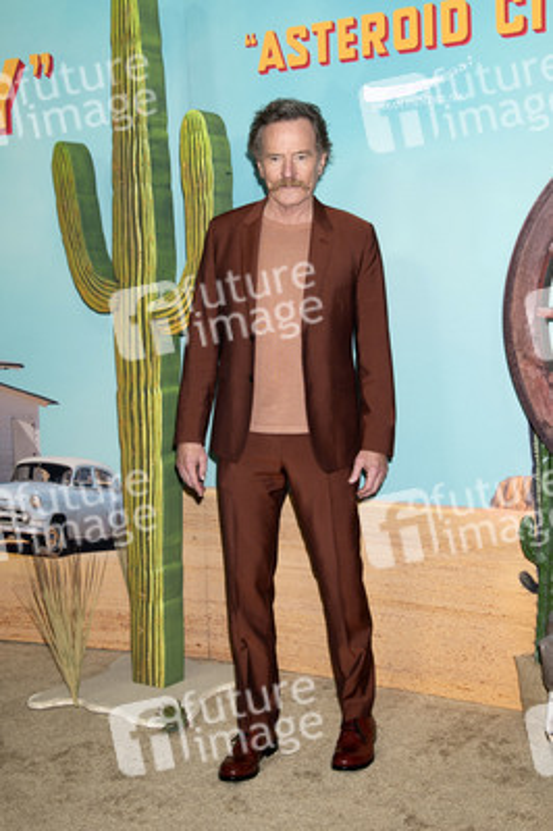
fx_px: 1016
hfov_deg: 30.5
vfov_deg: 44.5
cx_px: 276
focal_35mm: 44
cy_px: 416
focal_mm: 44
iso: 400
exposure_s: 1/200
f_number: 5.6
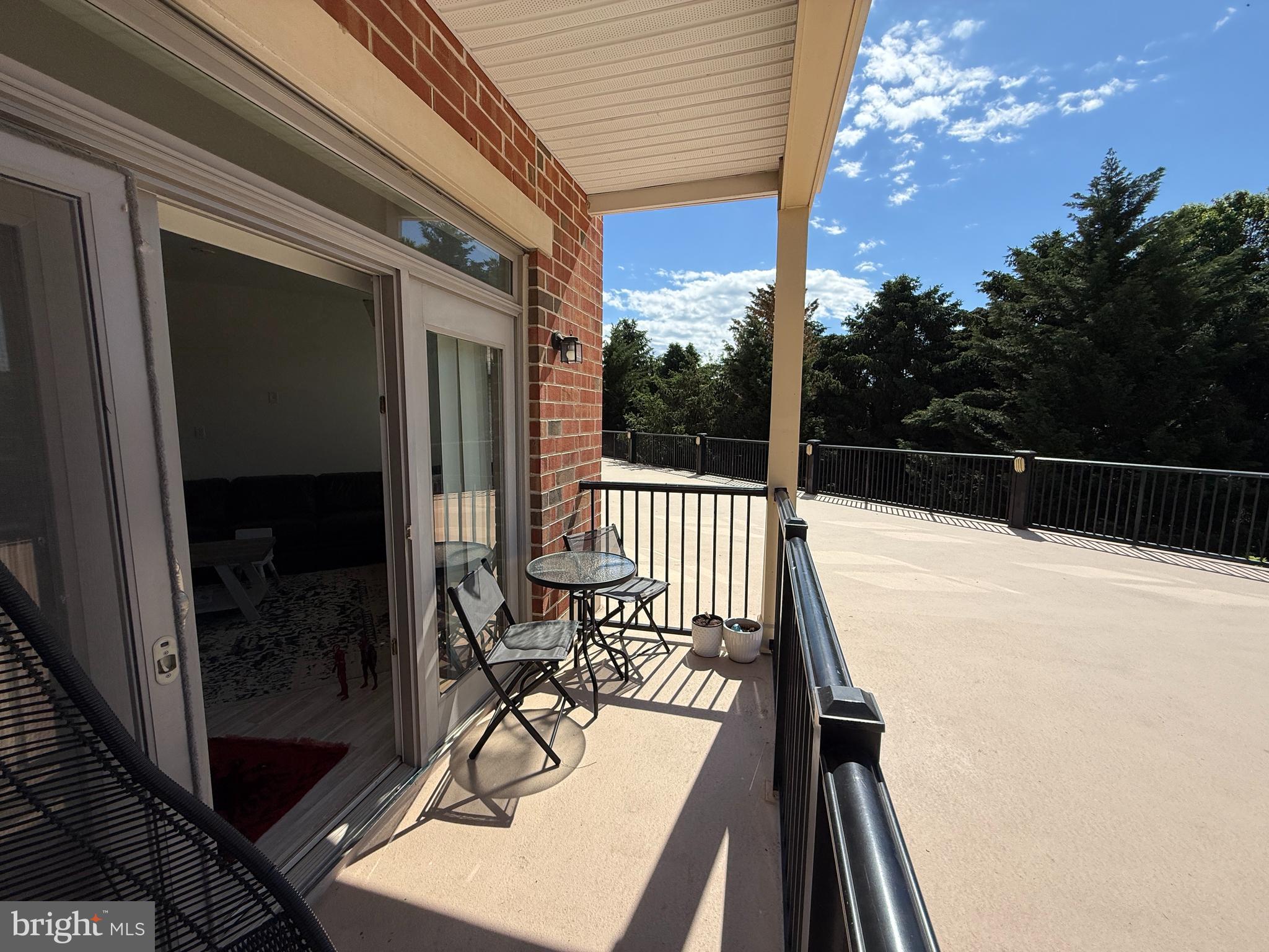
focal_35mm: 14
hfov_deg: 102.1
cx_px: 634
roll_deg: -0.5
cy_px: 476
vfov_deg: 85.7
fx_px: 513
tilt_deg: -7.0
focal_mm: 2.22
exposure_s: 1/2717
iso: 50
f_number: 2.2
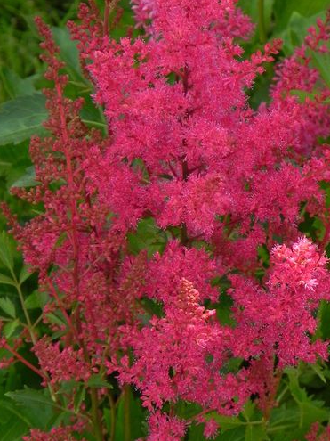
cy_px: 151
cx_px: 198
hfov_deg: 5.7
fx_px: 3332
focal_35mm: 262
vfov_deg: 7.6
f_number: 5
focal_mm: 28.8
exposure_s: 1/250
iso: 160
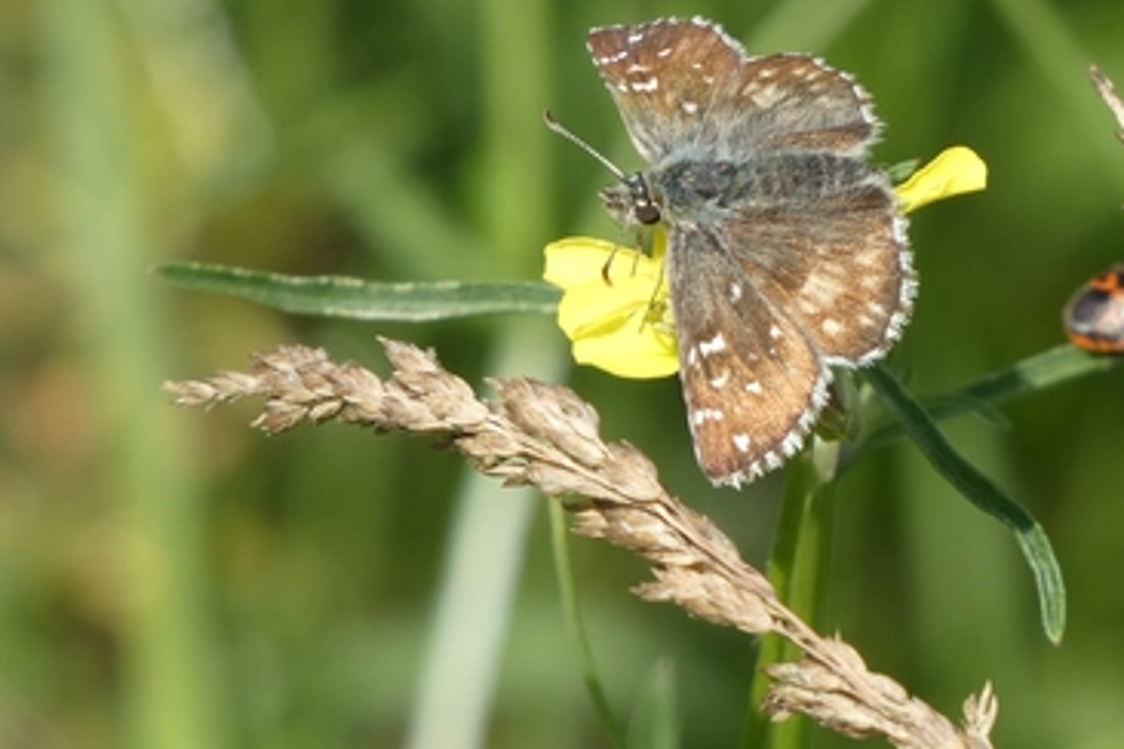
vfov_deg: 1.3
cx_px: 851
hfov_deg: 1.9
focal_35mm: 1062
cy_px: 457
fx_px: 33155
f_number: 5.6
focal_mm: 104.7
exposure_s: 1/320
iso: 80
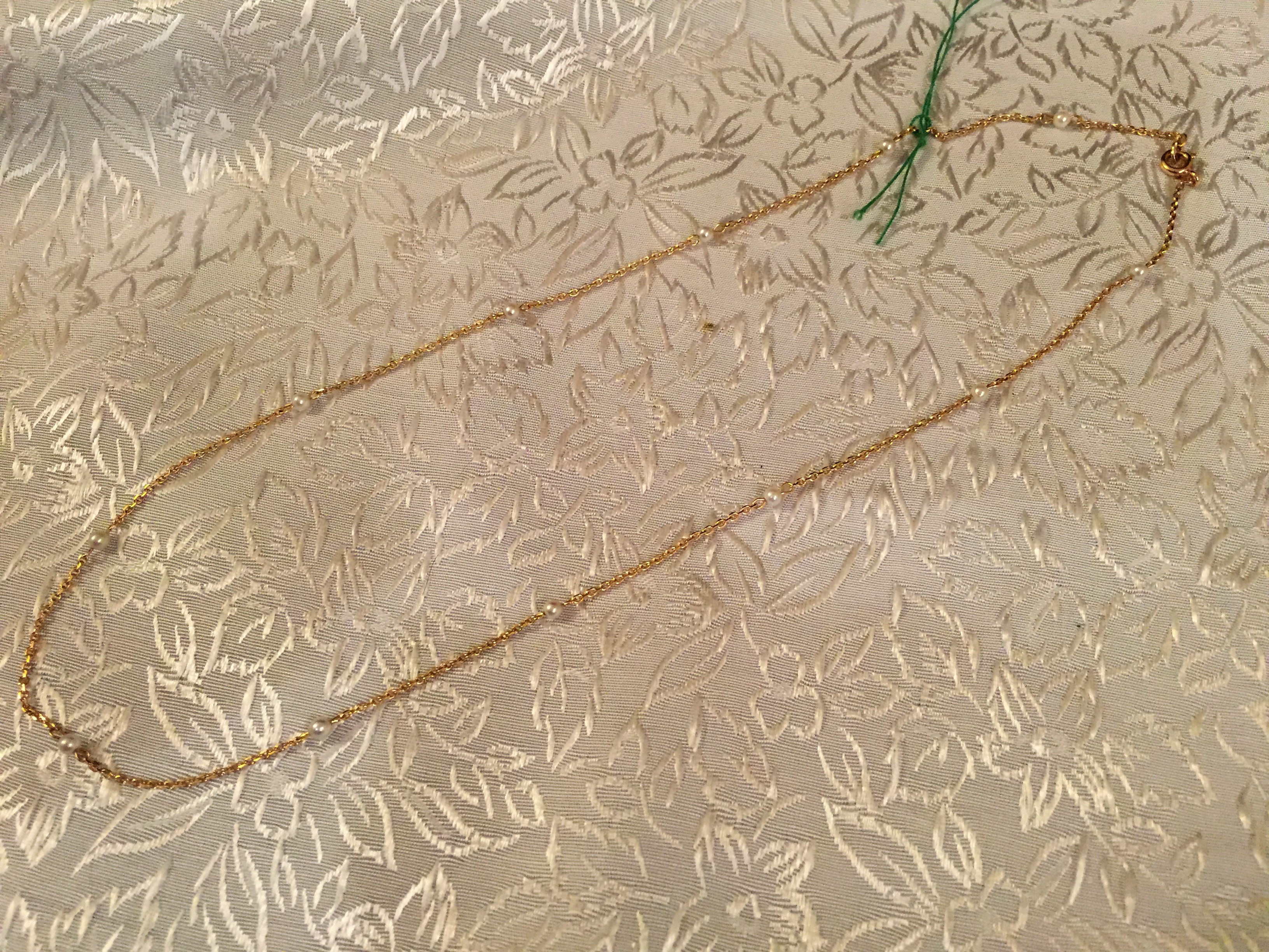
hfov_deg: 61.7
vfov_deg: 48.2
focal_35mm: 29
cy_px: 476
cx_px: 634
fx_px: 1063
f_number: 2.2
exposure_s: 1/33
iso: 250
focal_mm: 4.15
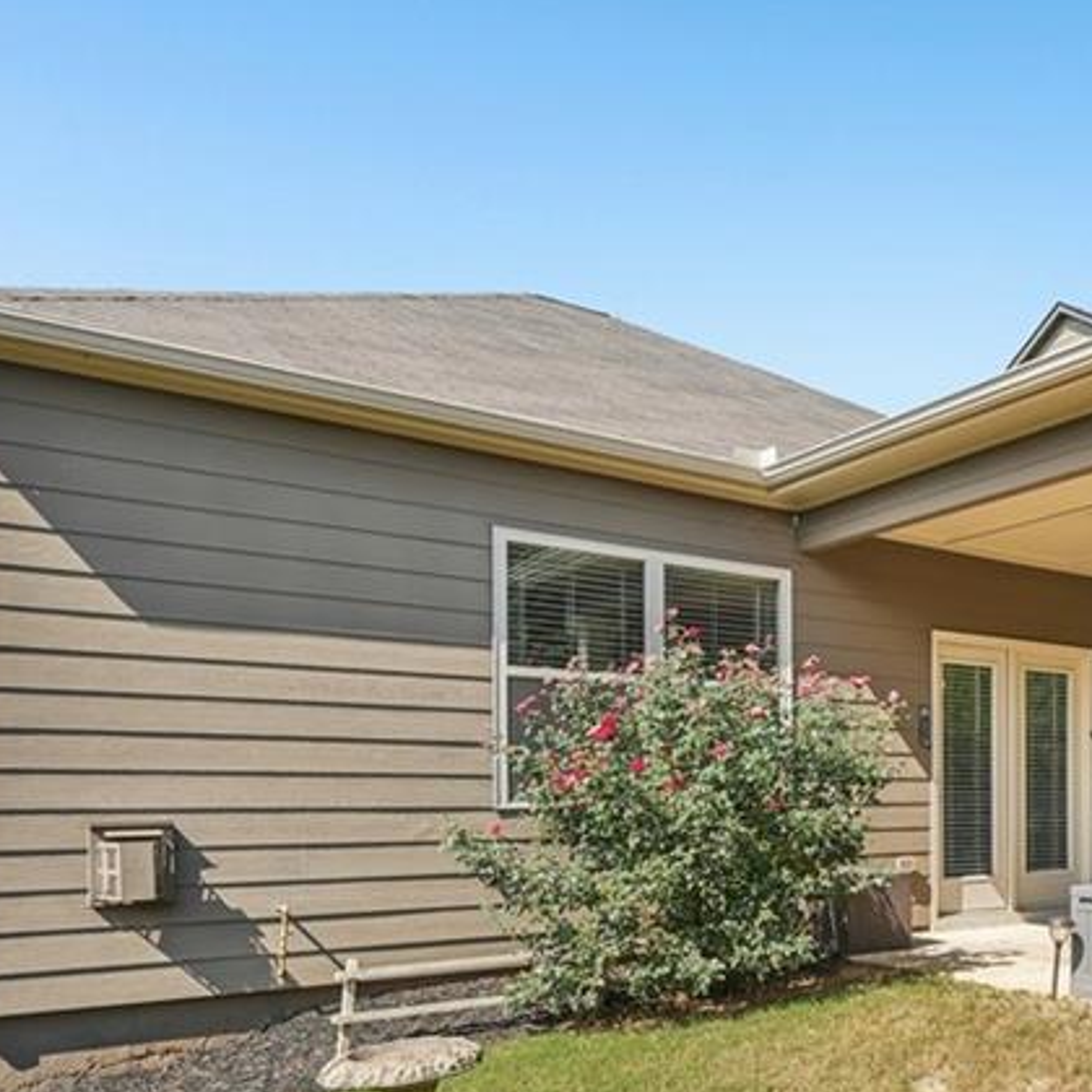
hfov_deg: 46.2
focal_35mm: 30
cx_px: 1058
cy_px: 740
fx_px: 1079
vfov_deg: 52.5
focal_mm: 14.6
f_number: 8
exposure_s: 1/125
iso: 100
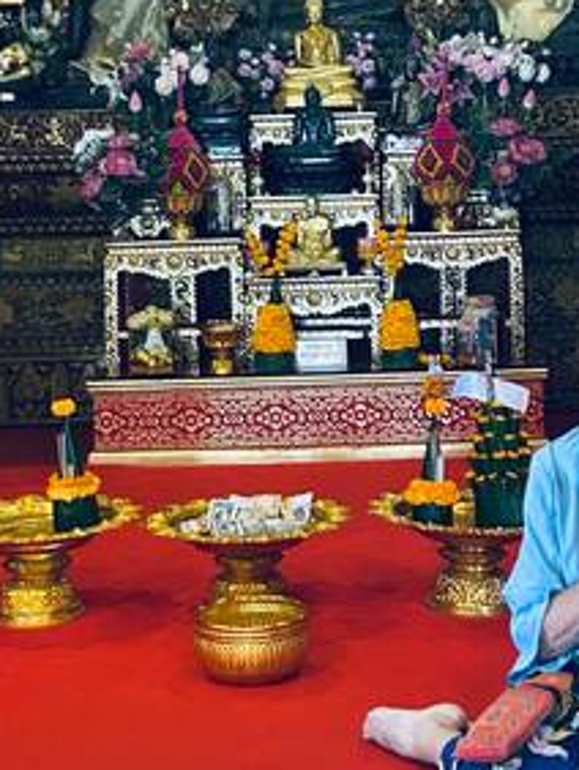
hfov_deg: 24.3
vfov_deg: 31.2
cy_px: 79
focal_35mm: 59
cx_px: 500
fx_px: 1314
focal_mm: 5.7
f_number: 1.5
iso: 400
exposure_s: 1/33
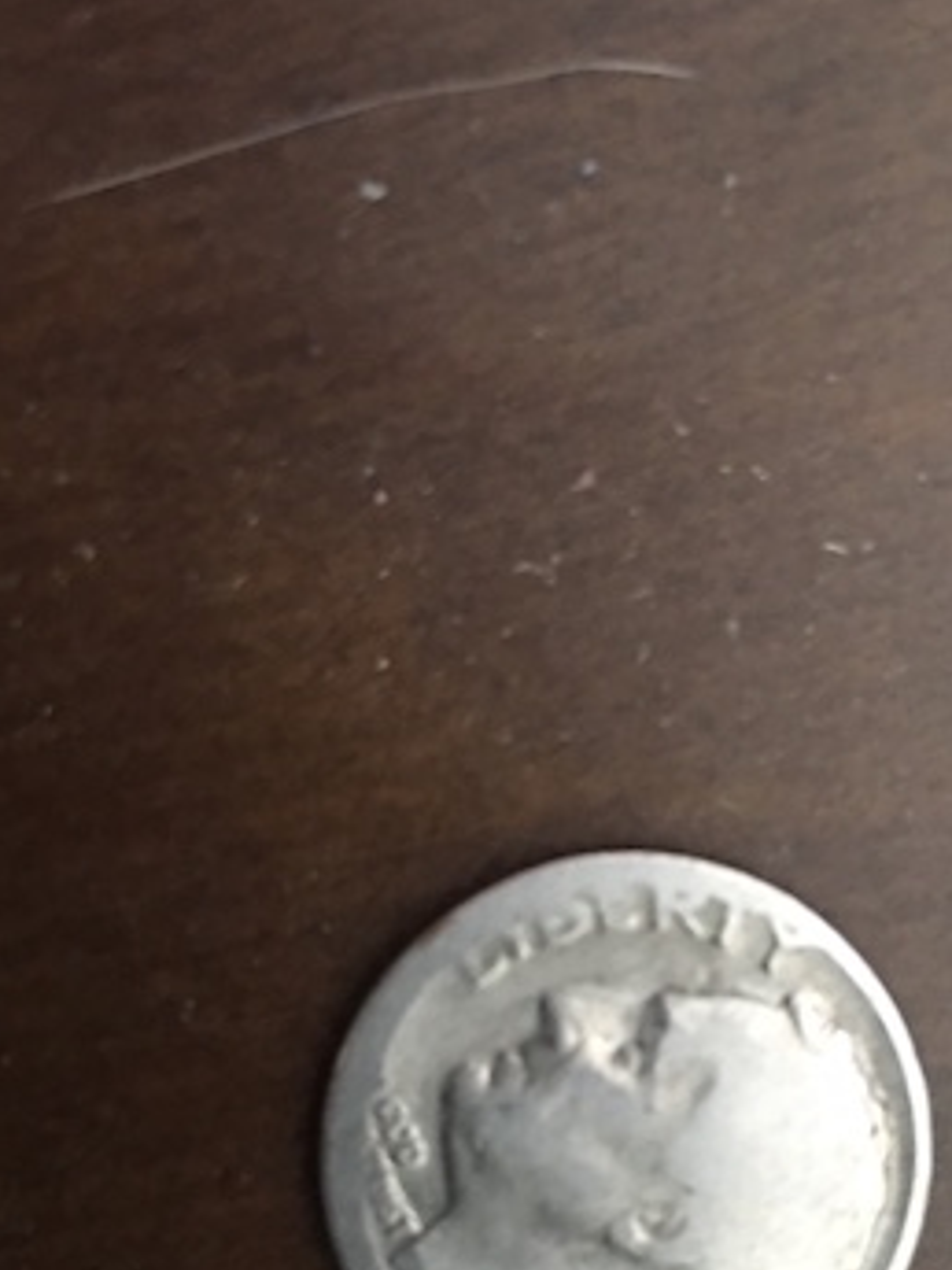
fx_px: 1980
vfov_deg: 34.9
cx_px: 672
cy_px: 934
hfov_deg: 26.8
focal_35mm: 54
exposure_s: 1/4
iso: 125
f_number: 2.2
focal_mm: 4.15
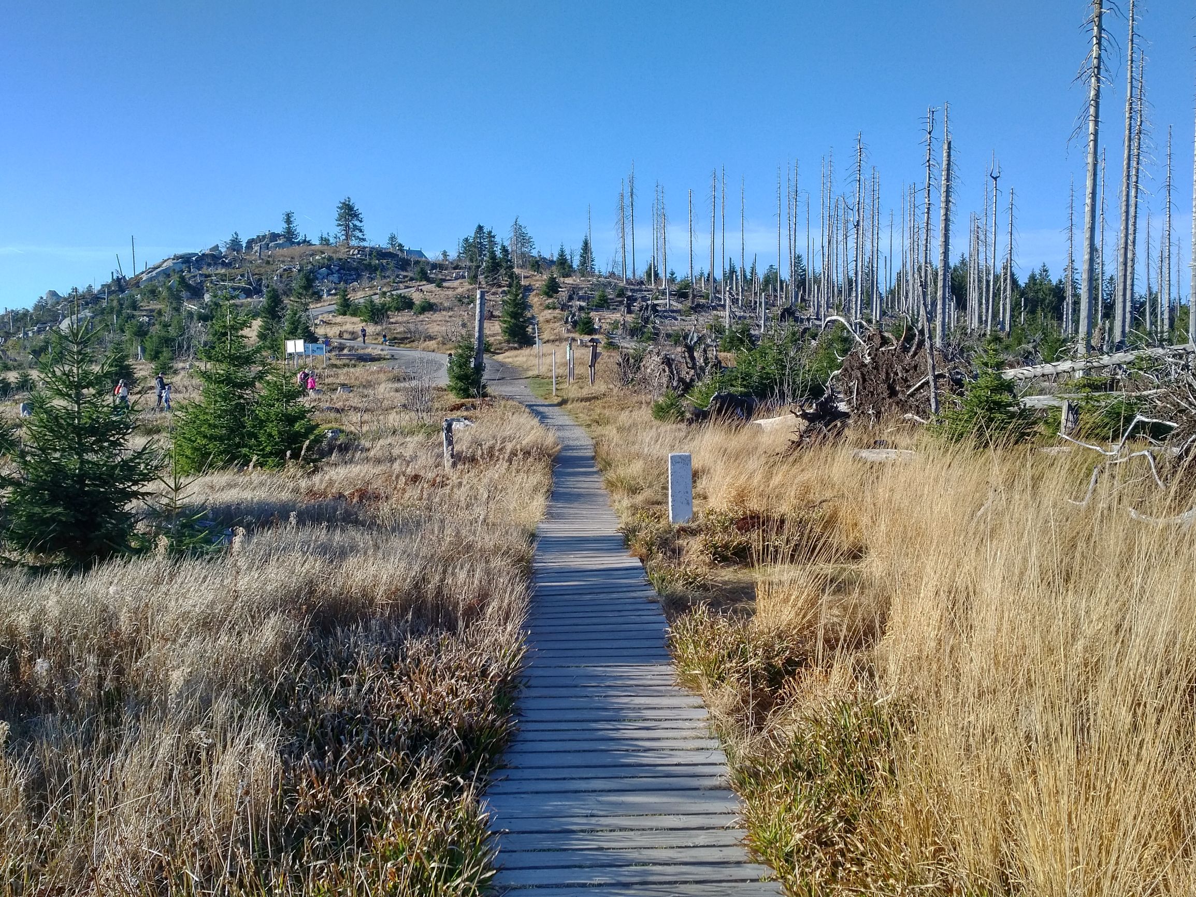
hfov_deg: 65.3
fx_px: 933
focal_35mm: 27
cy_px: 448
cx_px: 598
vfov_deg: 51.4
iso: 50
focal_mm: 4.75
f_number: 2.2
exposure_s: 1/2215
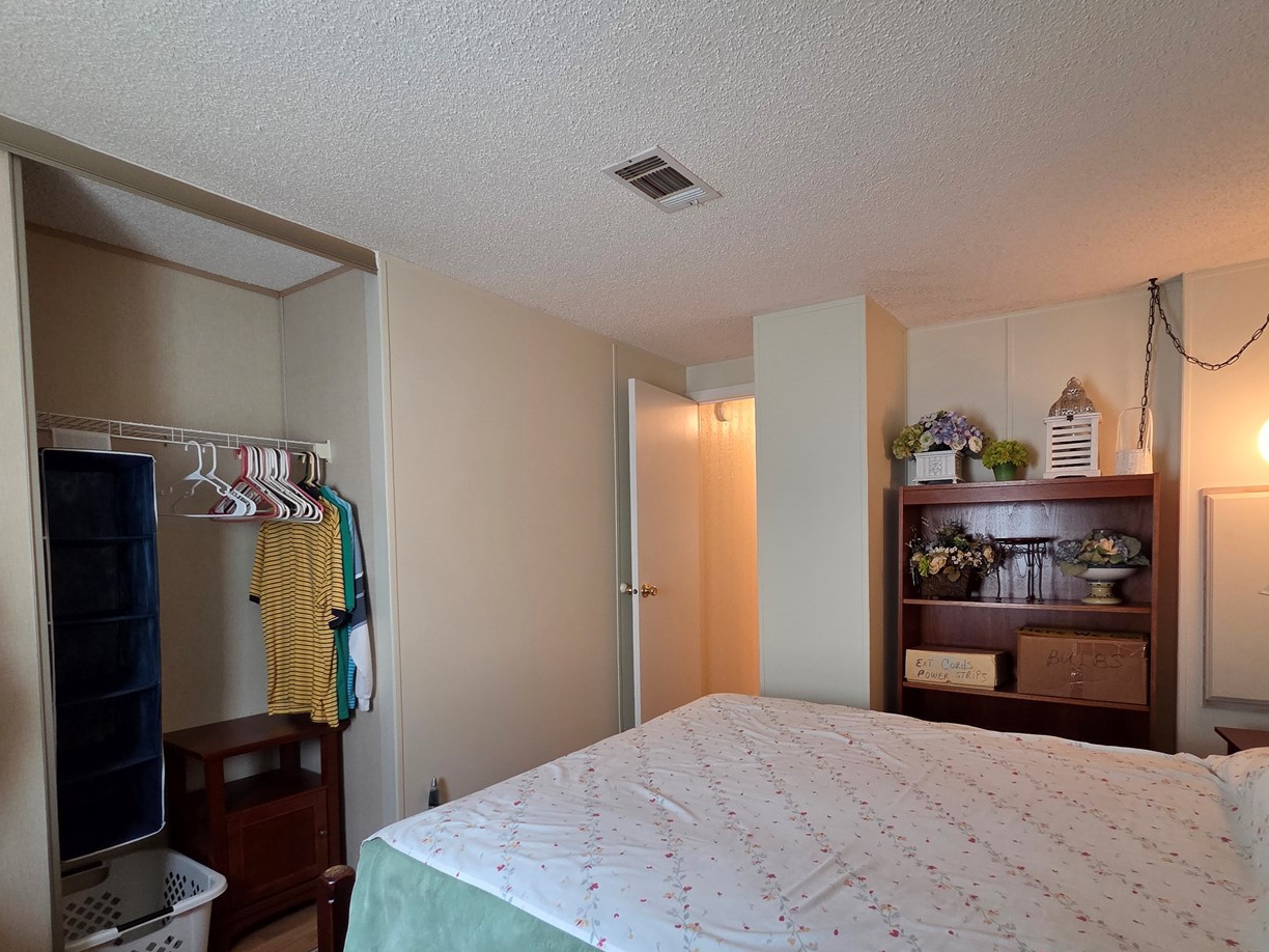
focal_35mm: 17
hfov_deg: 90.8
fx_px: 623
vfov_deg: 74.0
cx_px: 694
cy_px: 566
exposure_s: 1/60
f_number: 2.2
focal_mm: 2.2
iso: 250
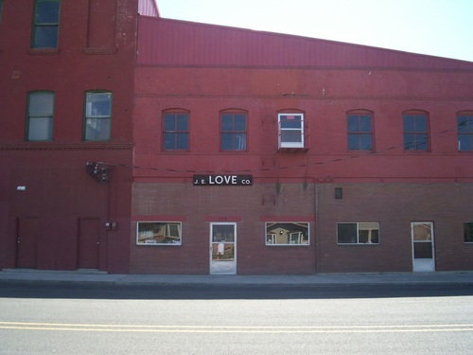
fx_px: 492
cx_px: 236
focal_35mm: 36
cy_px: 178
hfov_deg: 51.4
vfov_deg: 39.7
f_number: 4.5
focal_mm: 5.9
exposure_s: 1/239
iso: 100
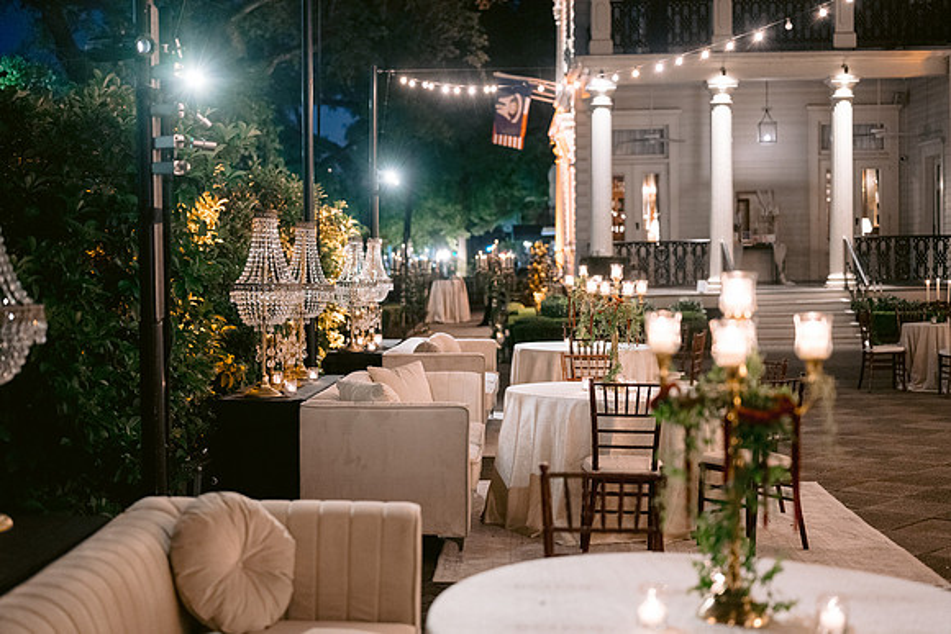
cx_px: 476
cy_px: 317
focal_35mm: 50
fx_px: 1321
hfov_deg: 39.6
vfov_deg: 27.0
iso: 1600
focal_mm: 50
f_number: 2.2
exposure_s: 1/40
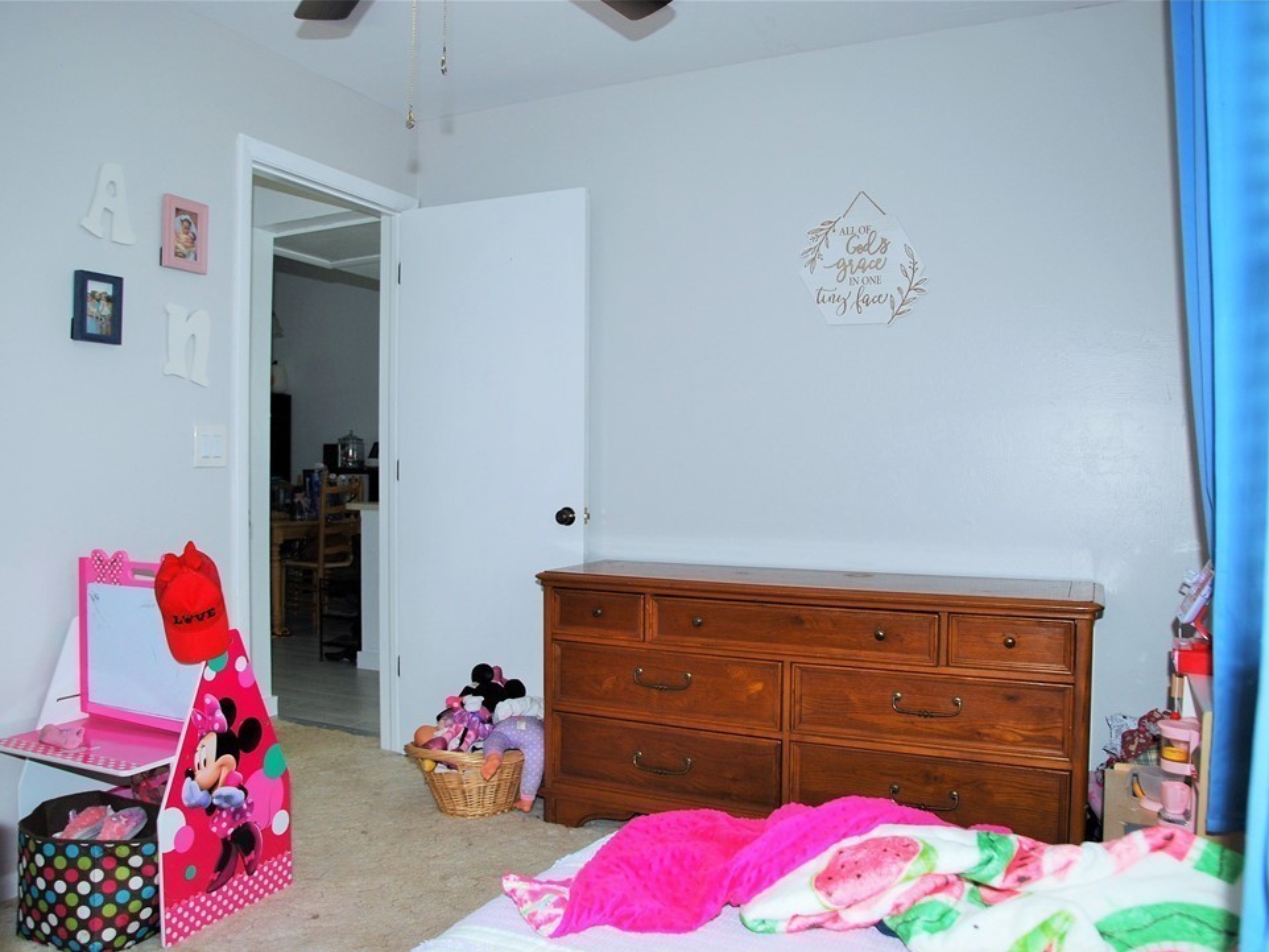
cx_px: 589
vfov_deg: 53.1
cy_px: 476
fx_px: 953
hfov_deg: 67.2
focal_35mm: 26
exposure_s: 1/60
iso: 200
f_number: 4
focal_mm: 16
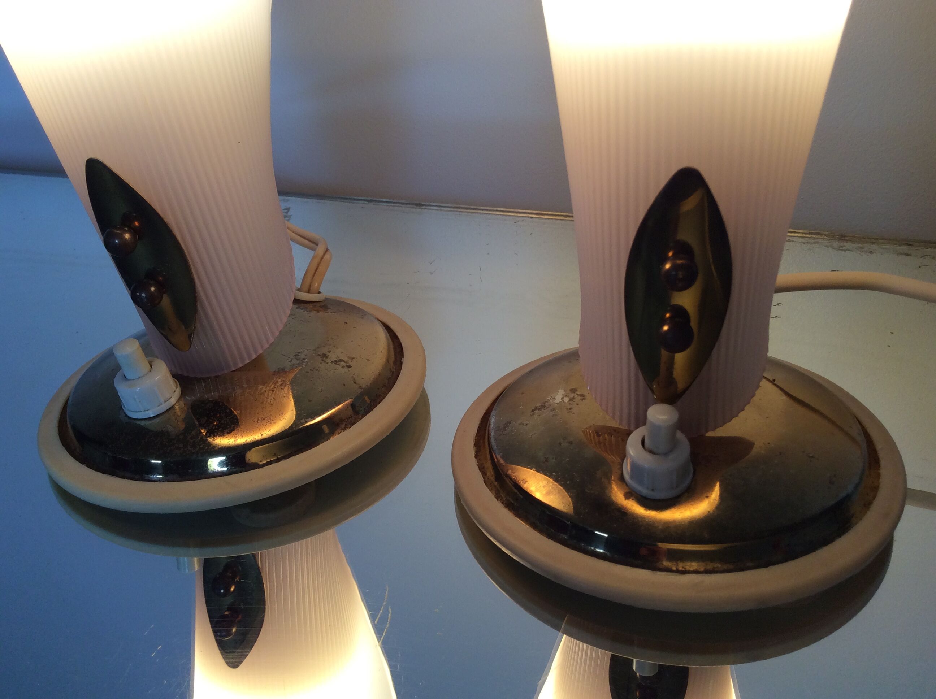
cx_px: 468
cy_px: 350
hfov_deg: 56.9
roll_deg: +3.3
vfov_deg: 44.1
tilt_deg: -31.4
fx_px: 864
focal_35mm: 32
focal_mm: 3.3
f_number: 2.4
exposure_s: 1/100
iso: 40
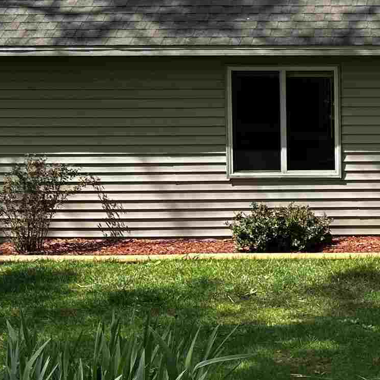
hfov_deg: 17.8
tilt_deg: -3.7
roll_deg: +0.3
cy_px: 62
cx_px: 553
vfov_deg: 19.5
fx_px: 1093
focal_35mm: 88
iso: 80
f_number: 1.78
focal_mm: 6.86
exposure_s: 1/1721
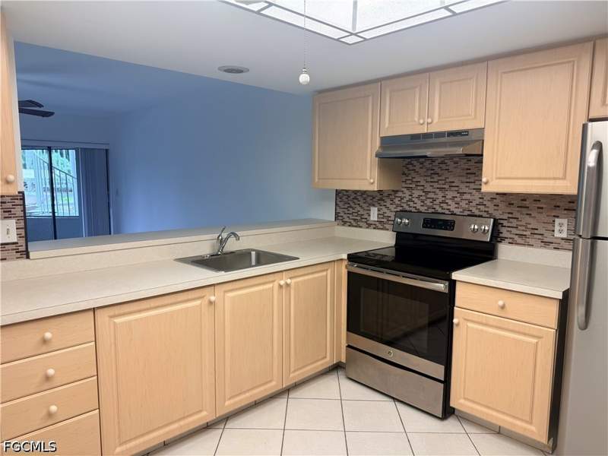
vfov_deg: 56.8
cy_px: 228
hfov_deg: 71.6
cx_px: 304
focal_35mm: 24
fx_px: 422
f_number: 1.78
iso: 80
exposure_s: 1/120
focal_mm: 6.76
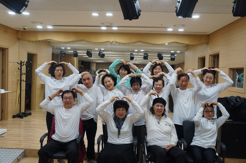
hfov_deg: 57.3
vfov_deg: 39.8
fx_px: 225
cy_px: 82
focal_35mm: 33
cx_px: 123
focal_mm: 22
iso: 800
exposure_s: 1/60
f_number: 5
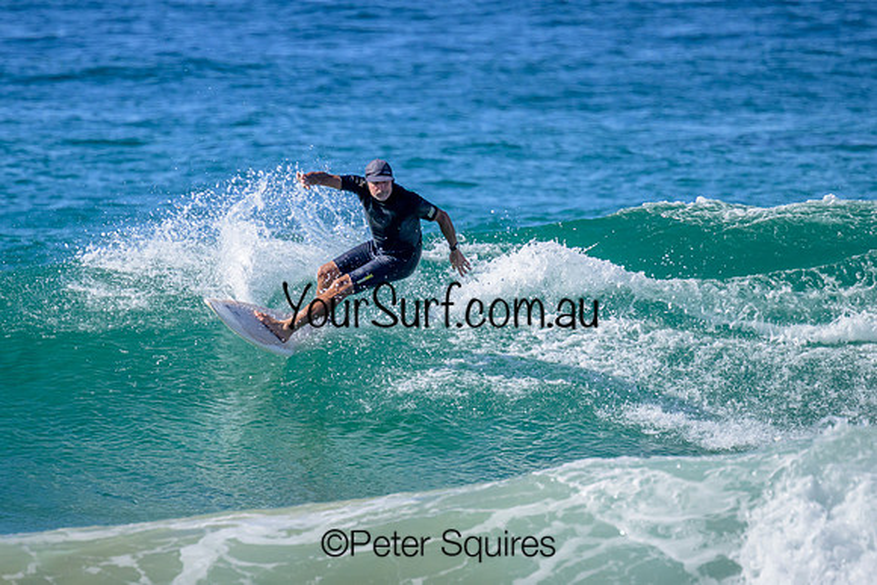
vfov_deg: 1.4
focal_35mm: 954
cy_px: 291
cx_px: 383
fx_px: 23240
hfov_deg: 2.2
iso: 1100
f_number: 11
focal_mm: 700
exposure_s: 1/2000
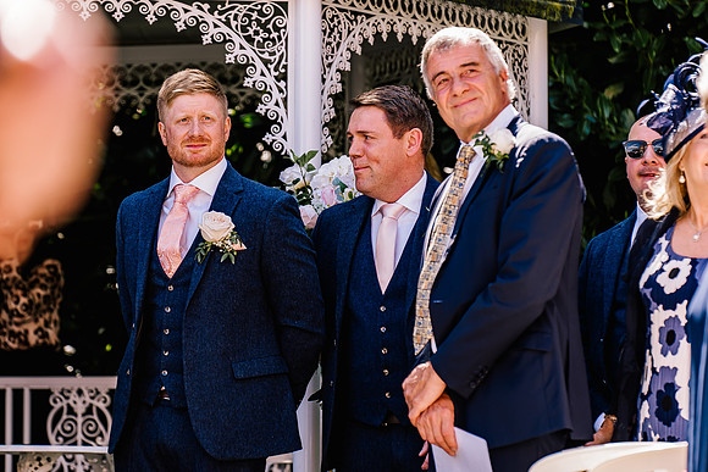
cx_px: 354
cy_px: 236
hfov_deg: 11.4
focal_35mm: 180
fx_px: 3541
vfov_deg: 7.6
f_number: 4.5
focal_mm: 180
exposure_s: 1/400
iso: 400
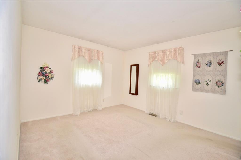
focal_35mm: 15
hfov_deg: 100.5
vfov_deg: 77.2
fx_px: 100
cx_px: 120
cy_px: 80
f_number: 3.5
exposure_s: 1/60
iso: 560
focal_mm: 10
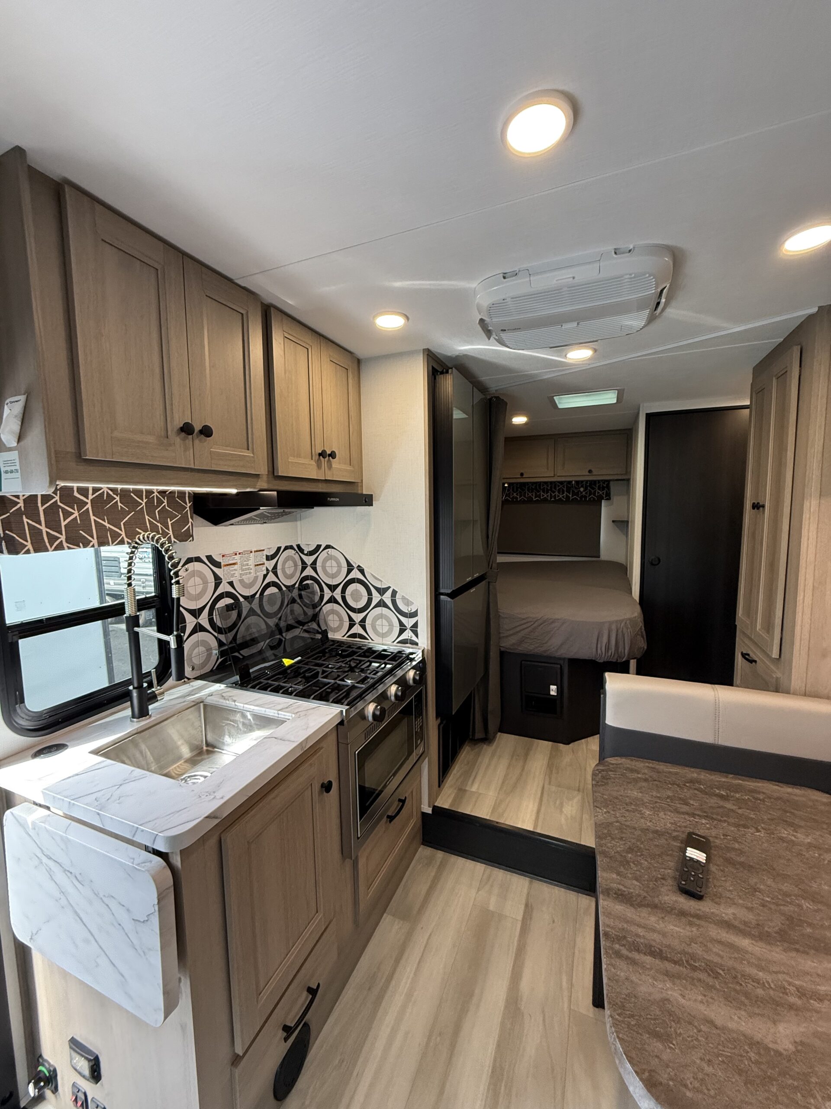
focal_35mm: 14
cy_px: 554
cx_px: 416
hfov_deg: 85.7
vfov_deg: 102.1
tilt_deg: -5.6
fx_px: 448
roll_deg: -0.4
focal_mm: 2.22
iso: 250
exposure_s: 1/79
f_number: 2.2
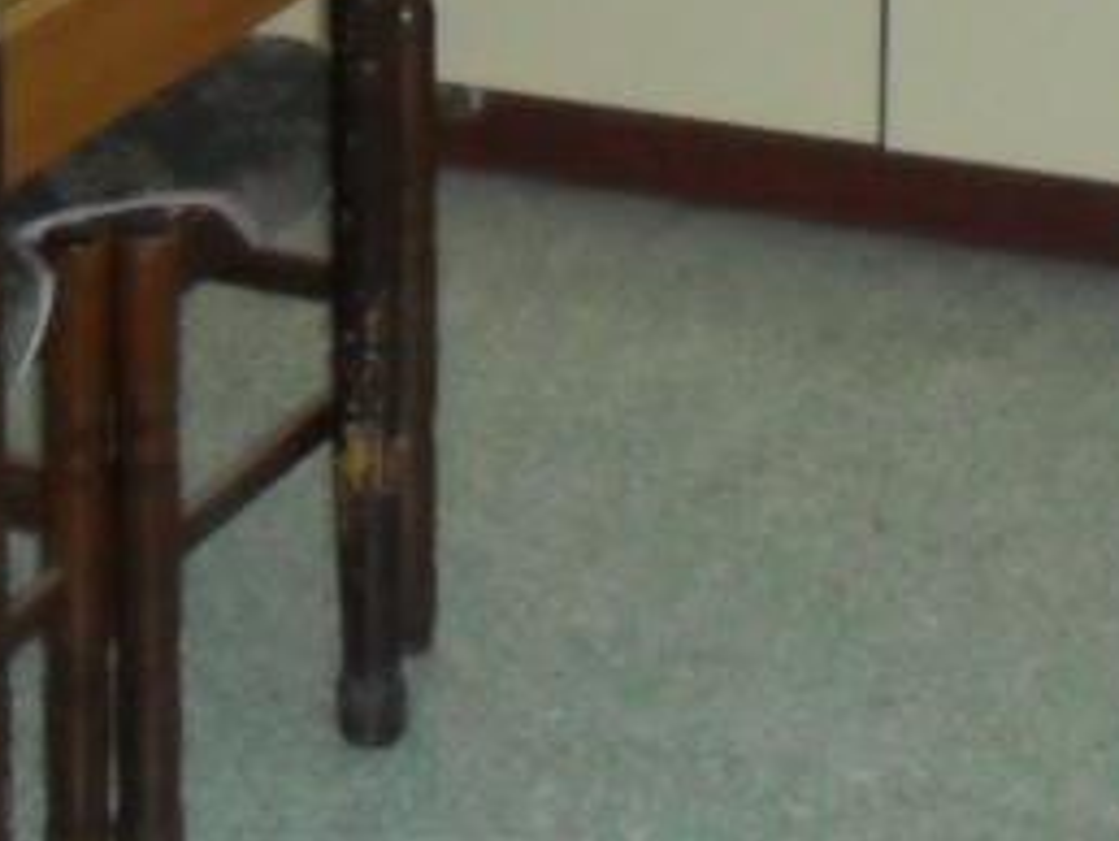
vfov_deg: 10.9
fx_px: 4109
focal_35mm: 127
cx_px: 416
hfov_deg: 15.5
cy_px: -681
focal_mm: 5.7
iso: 400
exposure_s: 1/45
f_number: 3.7
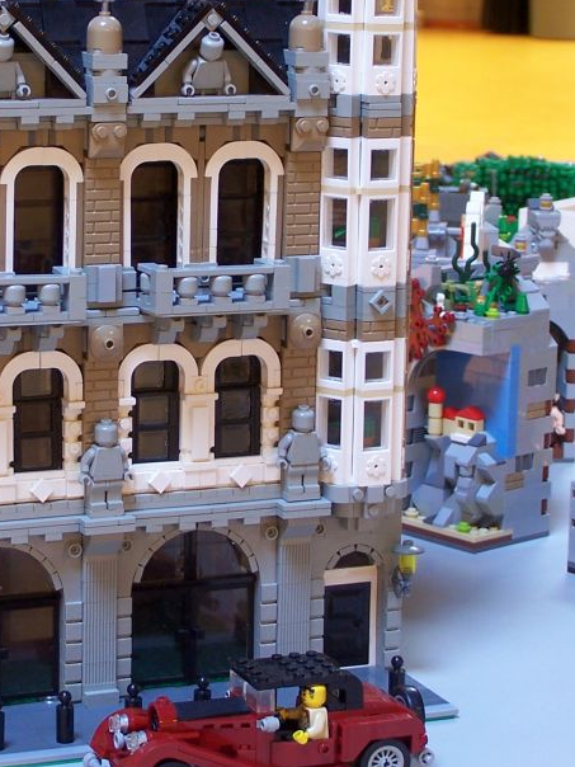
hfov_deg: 12.6
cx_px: 124
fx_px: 2591
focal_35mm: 117
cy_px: 235
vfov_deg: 16.8
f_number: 3.2
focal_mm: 11.5
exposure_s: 1/3
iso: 80
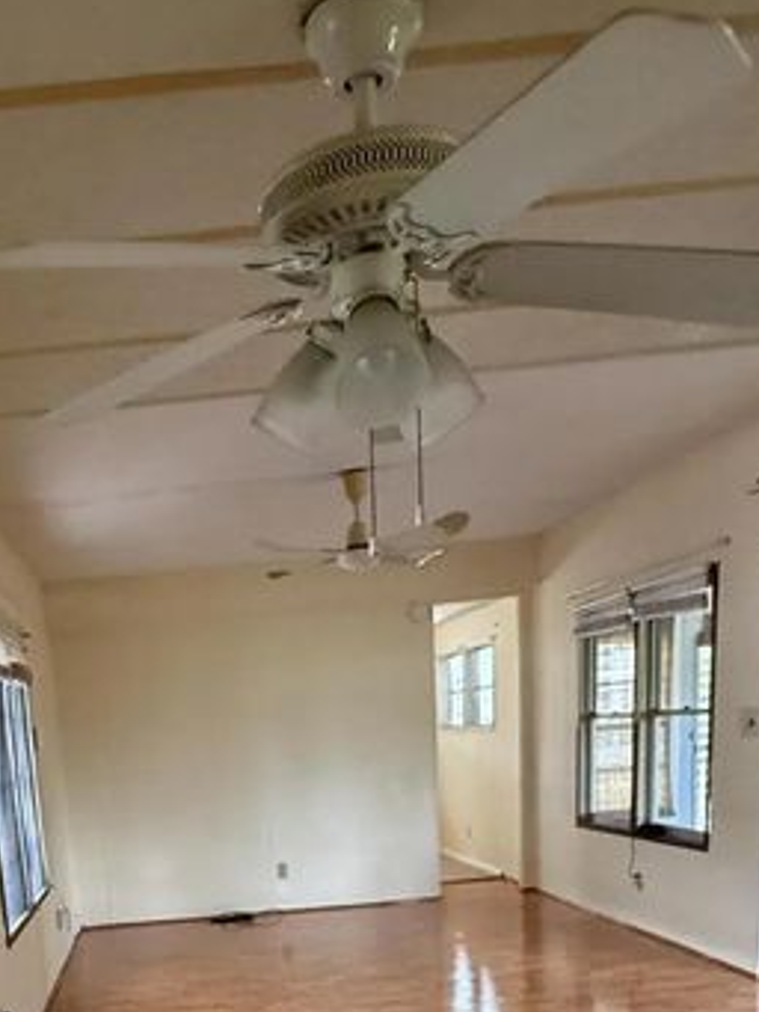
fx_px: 1023
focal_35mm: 35
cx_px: 139
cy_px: 963
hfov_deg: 39.0
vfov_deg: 46.0
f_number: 2.2
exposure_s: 1/120
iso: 640
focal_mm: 2.22
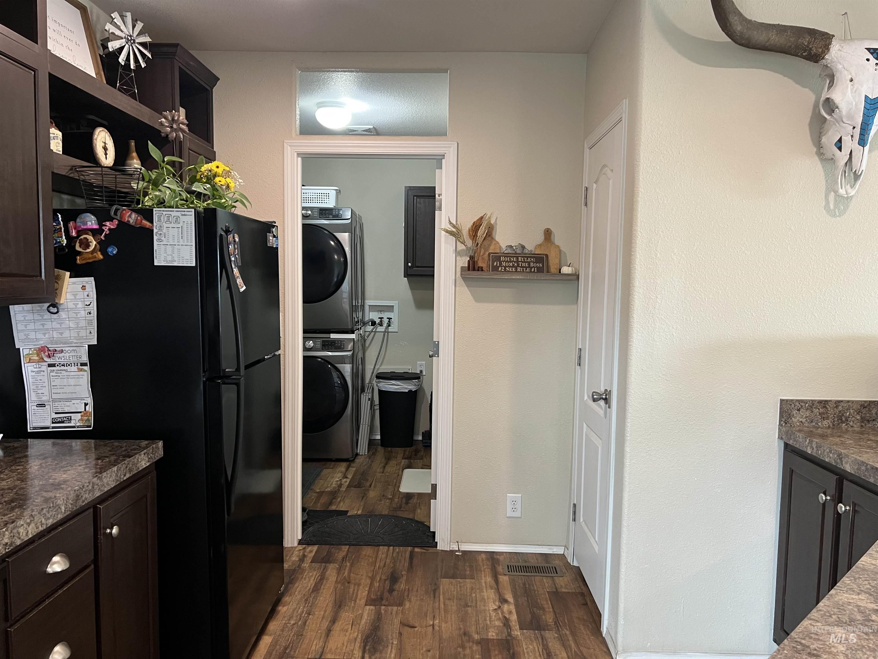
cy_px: 330
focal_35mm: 26
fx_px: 659
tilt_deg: -4.7
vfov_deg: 53.1
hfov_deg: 67.3
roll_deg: -1.2
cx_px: 439
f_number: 1.5
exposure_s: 1/60
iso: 250
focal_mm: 5.7
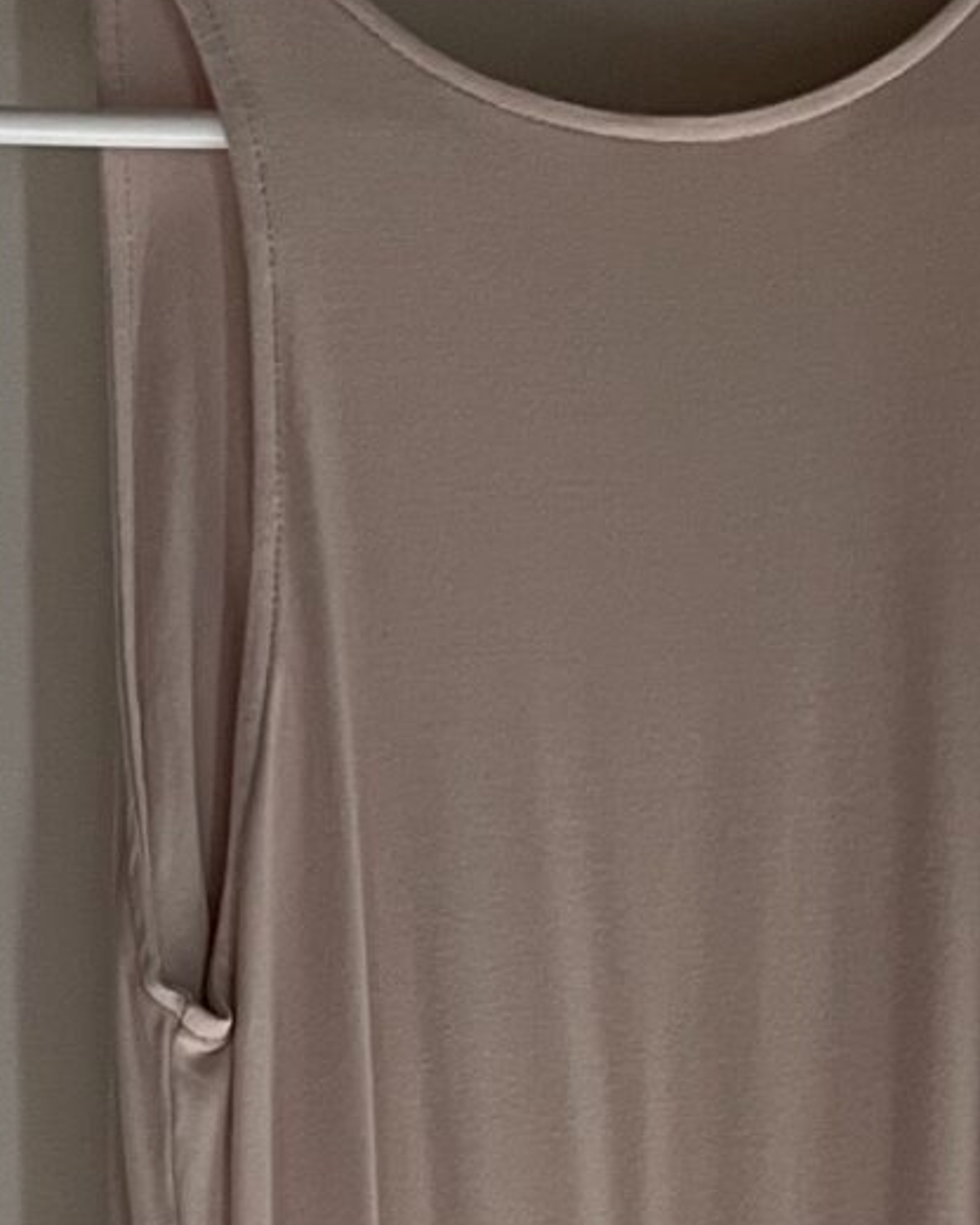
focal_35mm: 100
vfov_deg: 16.8
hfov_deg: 15.3
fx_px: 3626
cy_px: 2002
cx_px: 832
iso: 160
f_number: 1.6
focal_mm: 4.2
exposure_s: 1/60
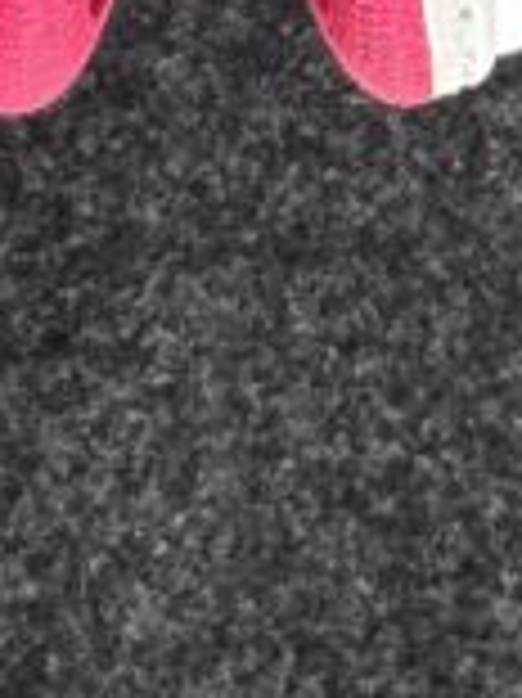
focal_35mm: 248
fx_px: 4993
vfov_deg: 7.5
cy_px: -988
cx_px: 189
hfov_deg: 6.0
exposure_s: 1/50
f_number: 1.78
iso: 100
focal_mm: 6.86
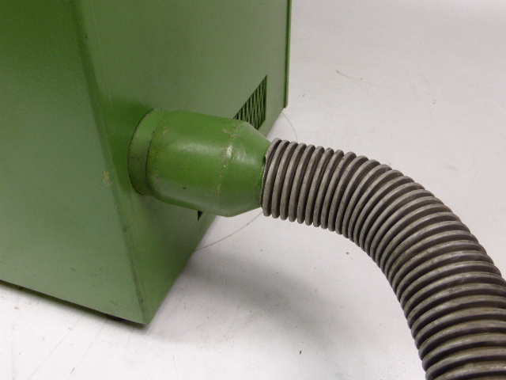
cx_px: 253
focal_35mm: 31
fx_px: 453
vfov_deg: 45.4
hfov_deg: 58.4
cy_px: 190
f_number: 3.6
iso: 250
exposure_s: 1/60
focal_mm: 5.4
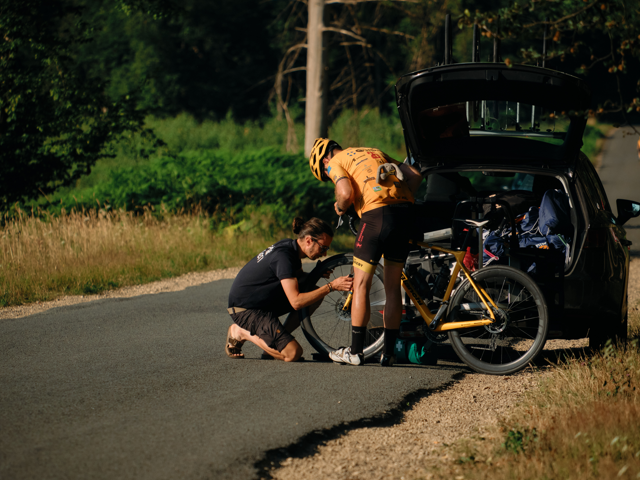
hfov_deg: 5.4
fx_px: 6786
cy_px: 244
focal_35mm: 367
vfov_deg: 4.1
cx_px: 306
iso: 500
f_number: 5.6
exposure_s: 1/3200
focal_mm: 200
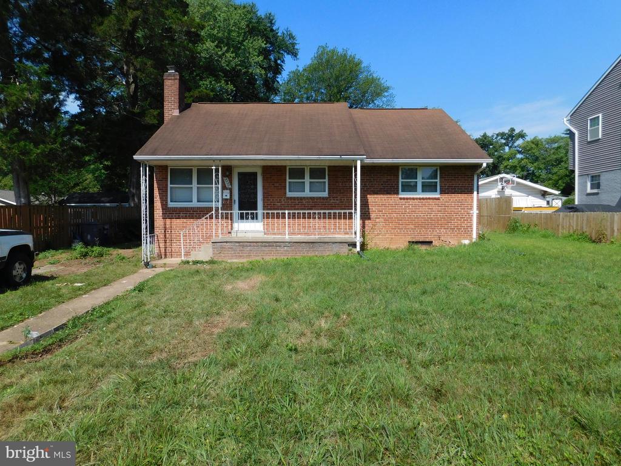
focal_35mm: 23
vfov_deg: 58.9
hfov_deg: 73.9
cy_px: 233
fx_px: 413
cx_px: 310
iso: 125
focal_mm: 4
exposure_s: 1/500
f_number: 6
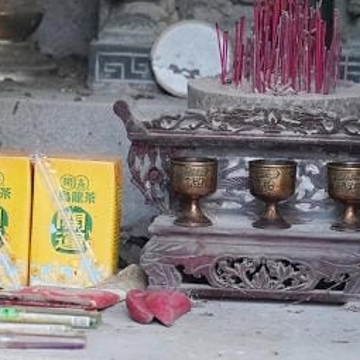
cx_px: 253
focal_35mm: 300
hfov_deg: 5.8
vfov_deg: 5.8
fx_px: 3530
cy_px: -162
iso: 1600
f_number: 3.5
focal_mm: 75
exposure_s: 1/160
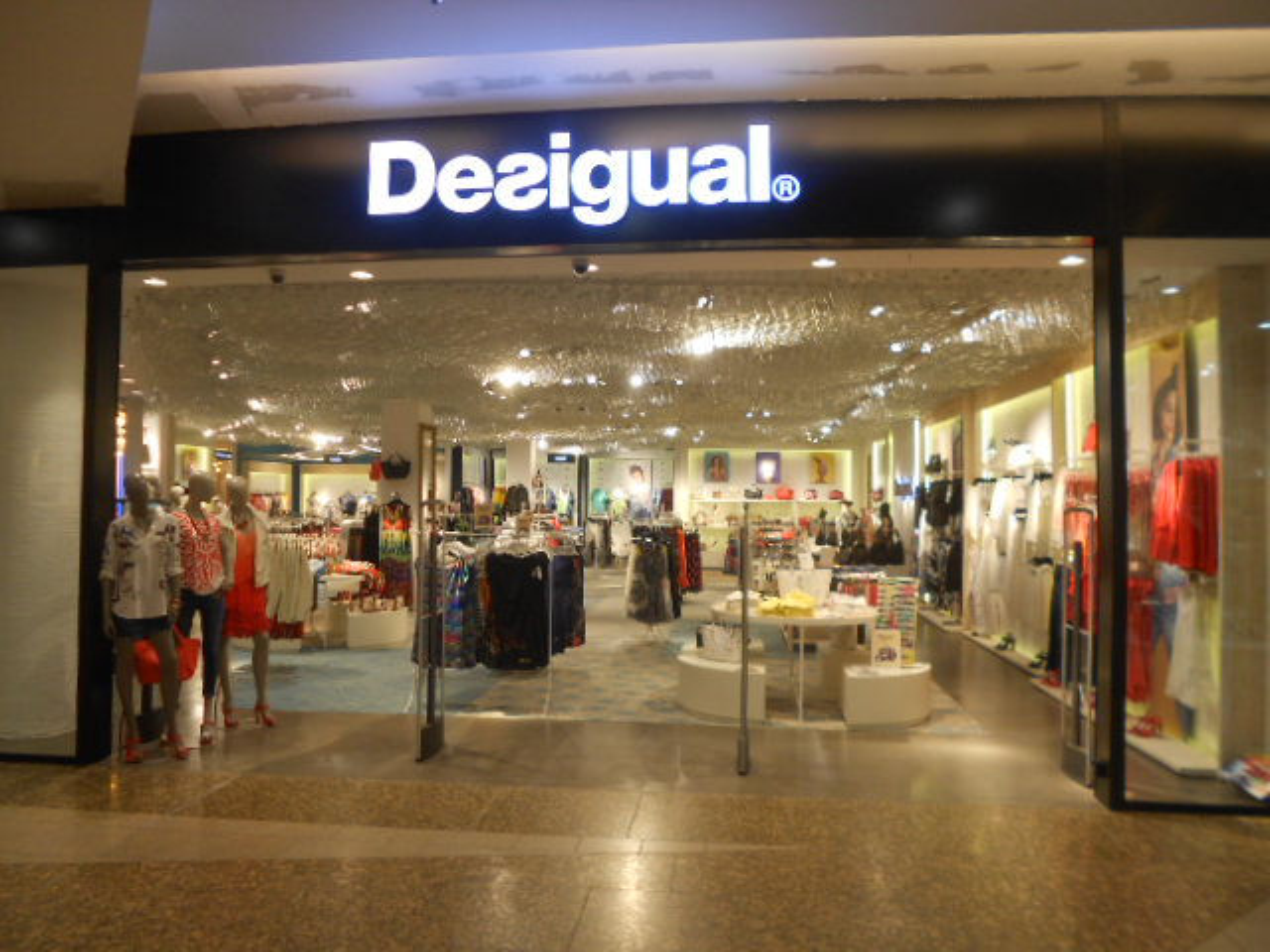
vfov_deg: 48.2
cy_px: 476
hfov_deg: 61.7
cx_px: 635
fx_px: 1064
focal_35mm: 29
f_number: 3.4
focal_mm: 5.3
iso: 100
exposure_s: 1/30
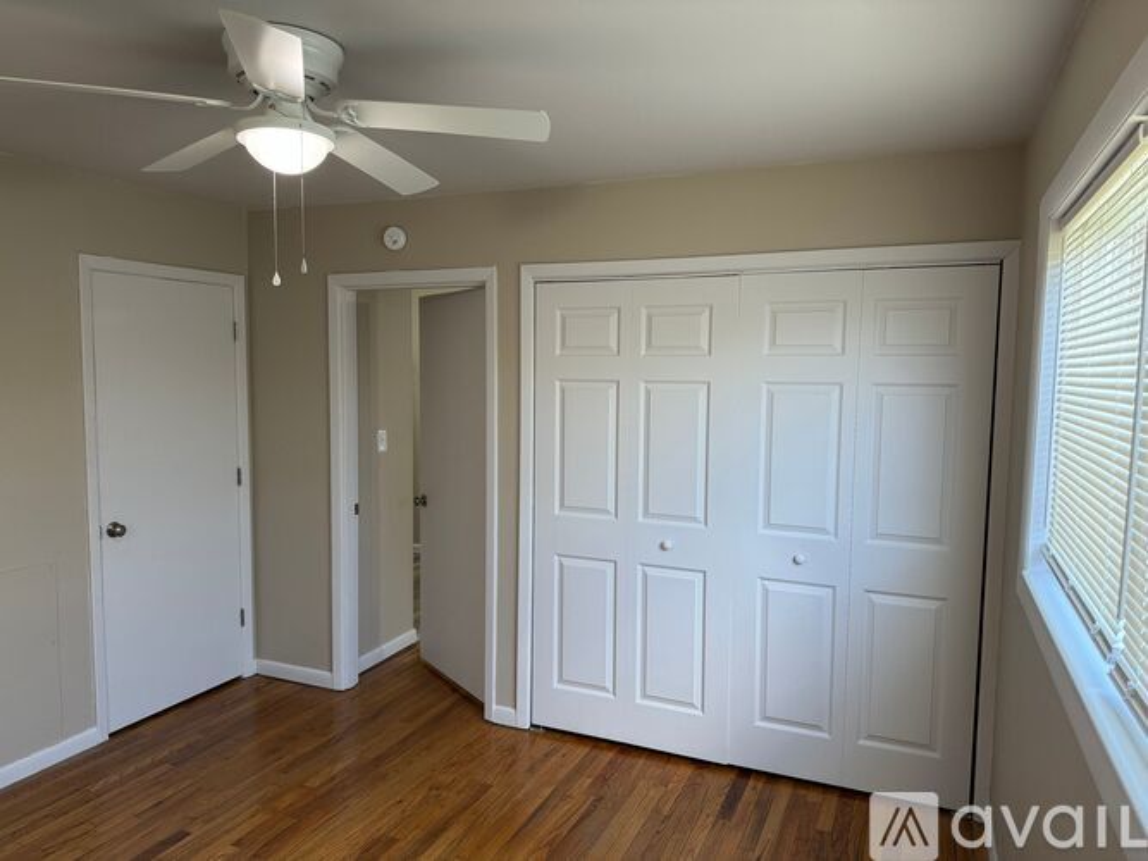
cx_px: 574
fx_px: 796
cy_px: 430
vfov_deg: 56.8
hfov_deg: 71.6
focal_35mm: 24
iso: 160
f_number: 1.78
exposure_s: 1/120
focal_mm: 6.76
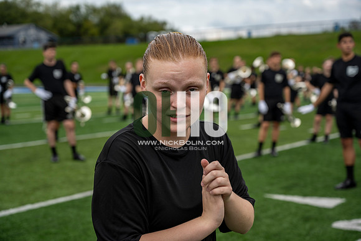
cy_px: 120
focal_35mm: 61
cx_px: 180
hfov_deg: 32.9
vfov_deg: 22.3
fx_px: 612
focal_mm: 61
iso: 160
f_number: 4
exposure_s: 1/800
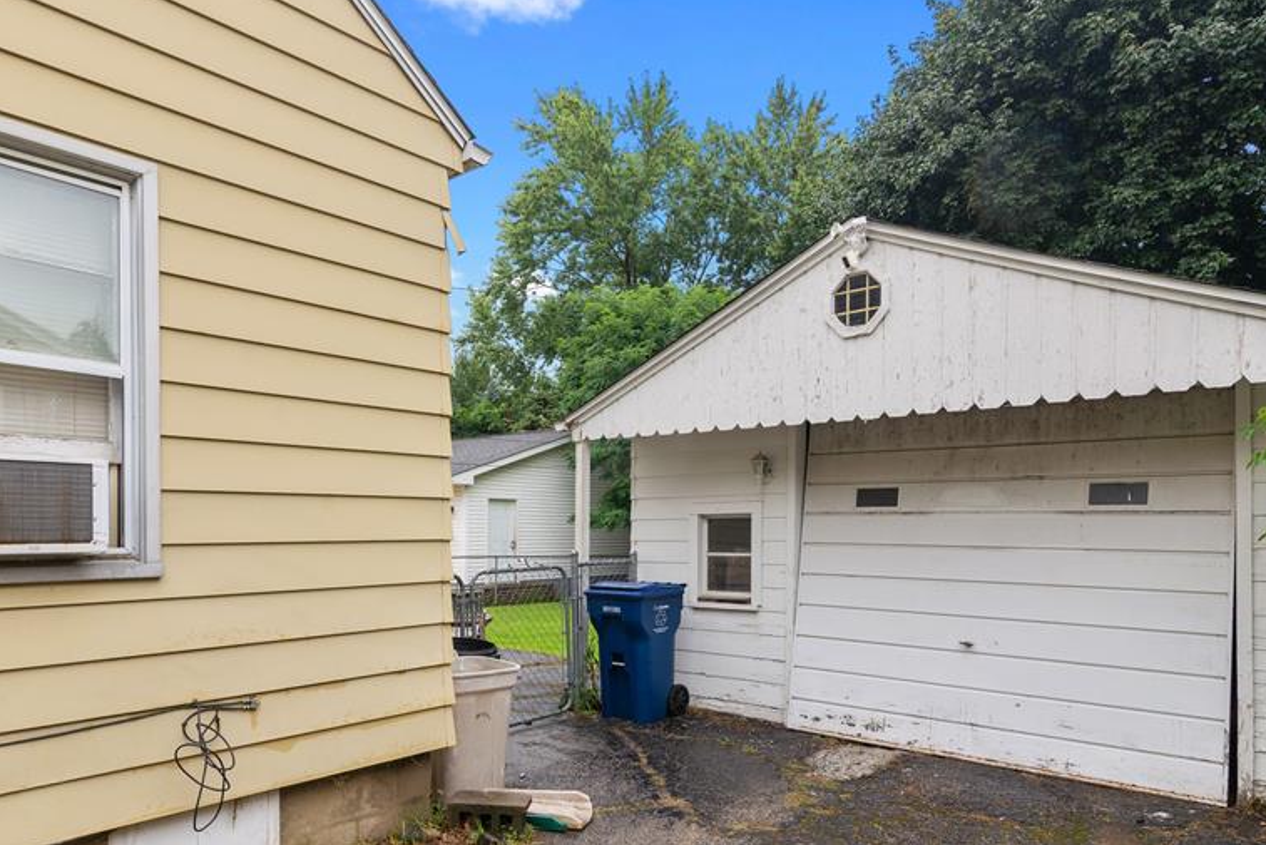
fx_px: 809
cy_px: 510
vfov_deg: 54.7
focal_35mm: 23
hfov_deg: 76.0
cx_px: 666
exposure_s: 1/160
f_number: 9
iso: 320
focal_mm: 17
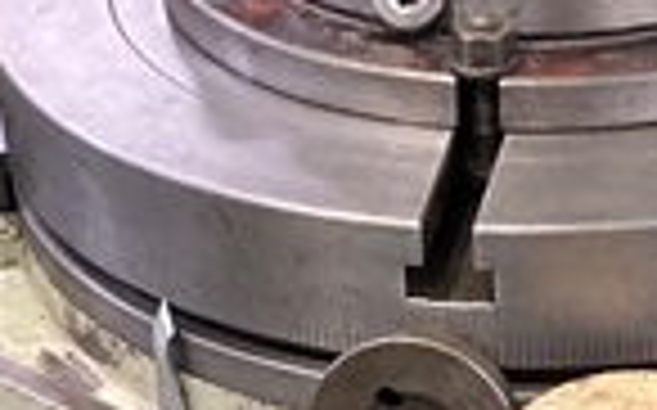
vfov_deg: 9.1
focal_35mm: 130
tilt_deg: -40.7
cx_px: 612
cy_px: 969
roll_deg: +1.3
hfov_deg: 15.9
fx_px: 2326
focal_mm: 3.99
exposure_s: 1/60
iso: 250
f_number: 1.8
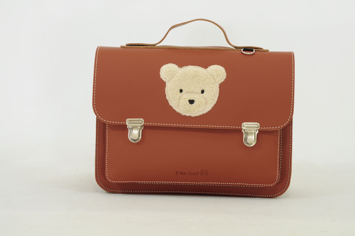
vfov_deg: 17.4
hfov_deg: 26.0
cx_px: 178
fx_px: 768
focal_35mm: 78
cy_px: 118
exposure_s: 1/25
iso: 200
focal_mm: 52
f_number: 9
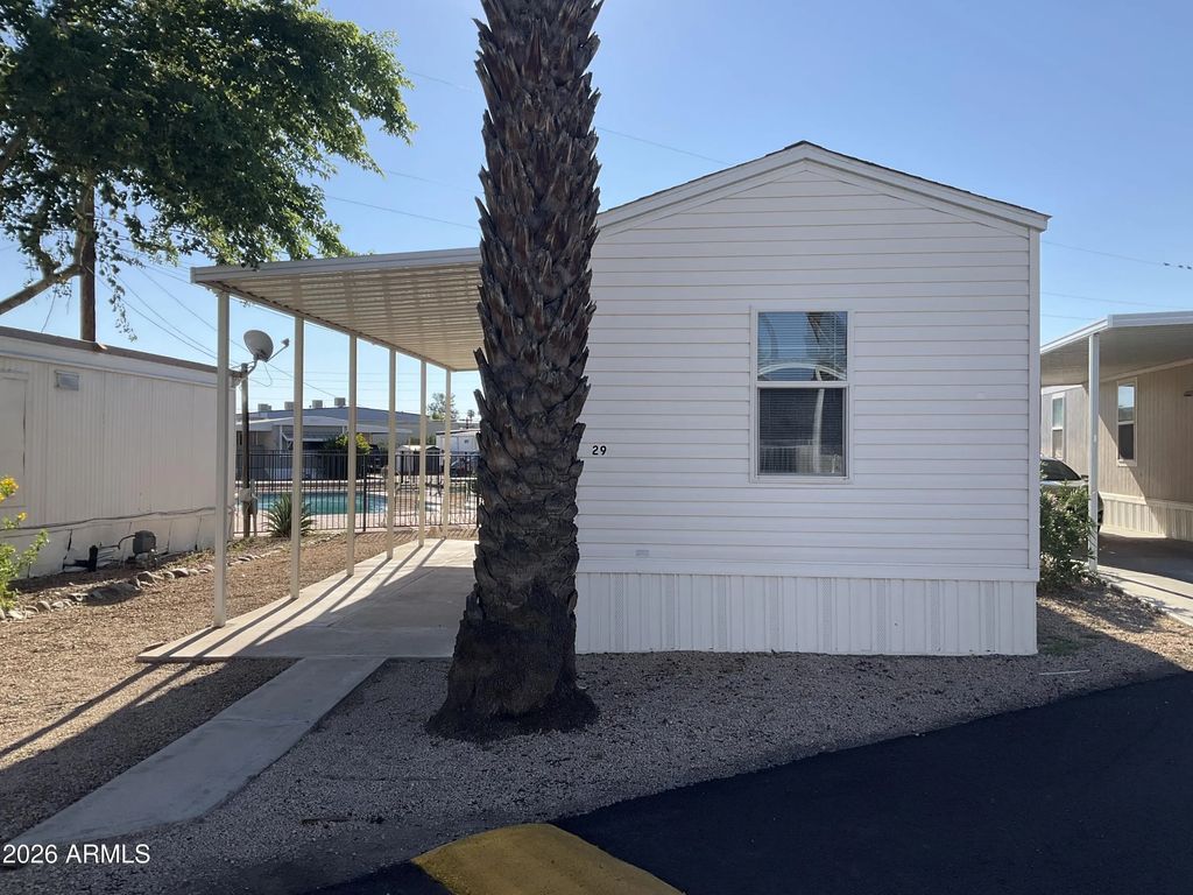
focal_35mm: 29
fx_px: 999
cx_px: 596
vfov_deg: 48.2
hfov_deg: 61.7
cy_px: 448
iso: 25
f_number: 1.8
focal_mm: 3
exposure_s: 1/1675
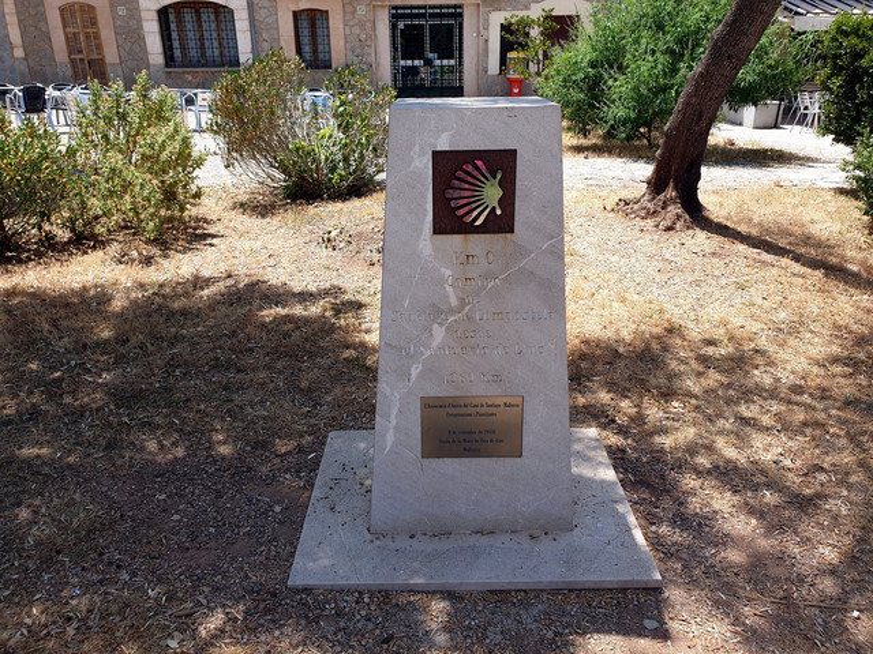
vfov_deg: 53.1
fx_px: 656
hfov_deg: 67.3
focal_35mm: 26
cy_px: 327
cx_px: 436
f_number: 2.4
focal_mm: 4.3
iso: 50
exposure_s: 1/763
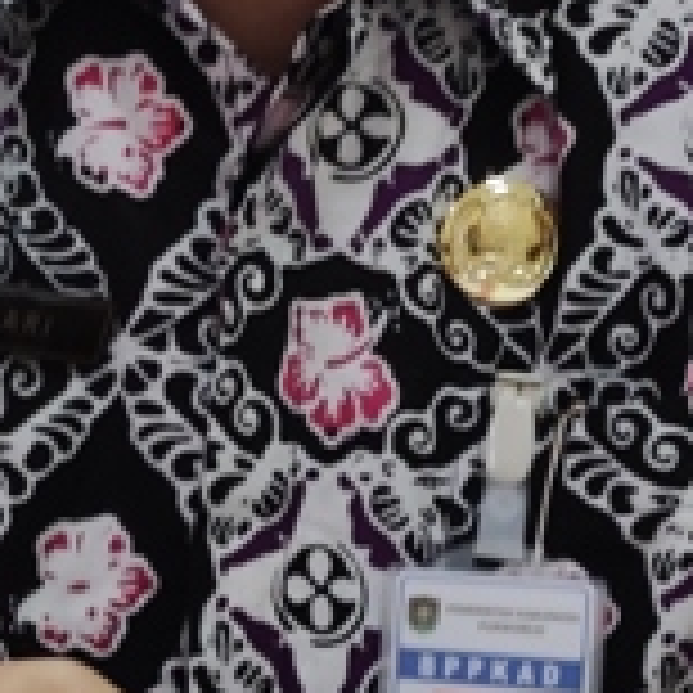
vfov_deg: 17.4
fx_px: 2265
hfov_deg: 16.8
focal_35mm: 100
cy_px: 378
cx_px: -76
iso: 771
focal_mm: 4.74
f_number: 1.79
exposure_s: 1/33
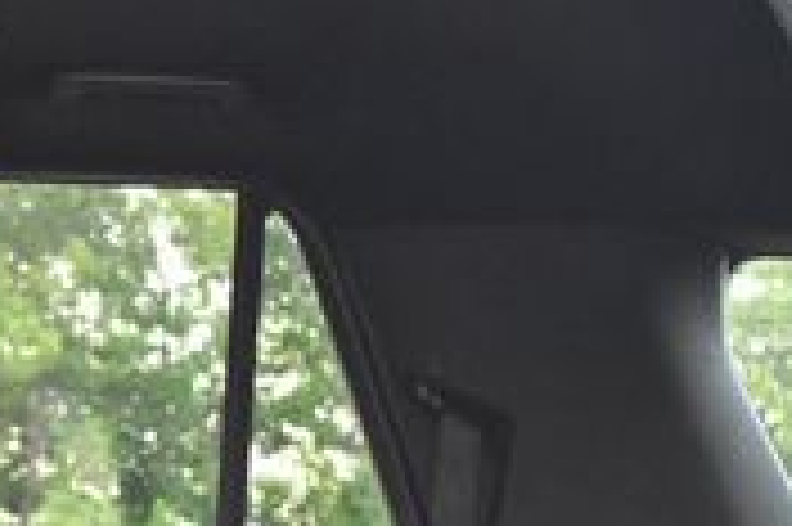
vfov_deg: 11.1
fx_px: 2637
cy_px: 733
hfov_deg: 16.9
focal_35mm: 120
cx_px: 86
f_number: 3.8
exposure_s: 1/60
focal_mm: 22
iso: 3200
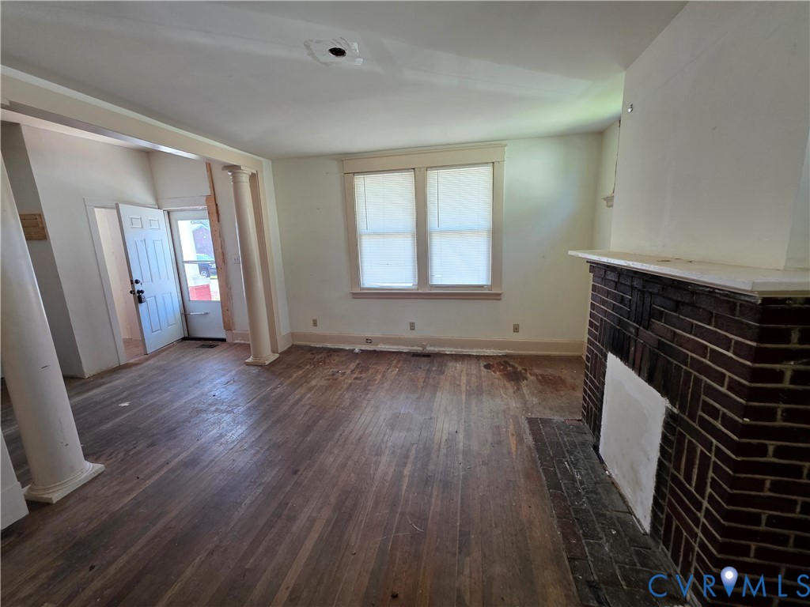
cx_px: 405
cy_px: 304
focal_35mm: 13
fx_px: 304
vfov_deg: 89.9
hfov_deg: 106.2
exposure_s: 1/120
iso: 160
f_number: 1.9
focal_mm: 2.2
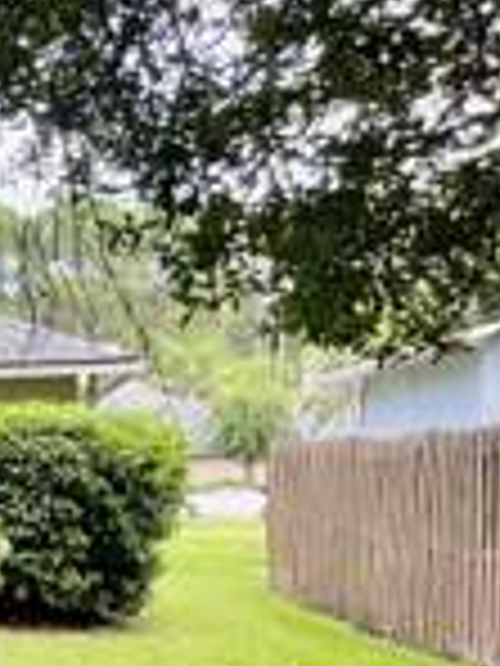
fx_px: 1618
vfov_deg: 22.8
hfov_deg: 14.1
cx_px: -568
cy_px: 565
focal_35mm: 84
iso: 100
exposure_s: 1/121
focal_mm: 5.7
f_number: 1.5
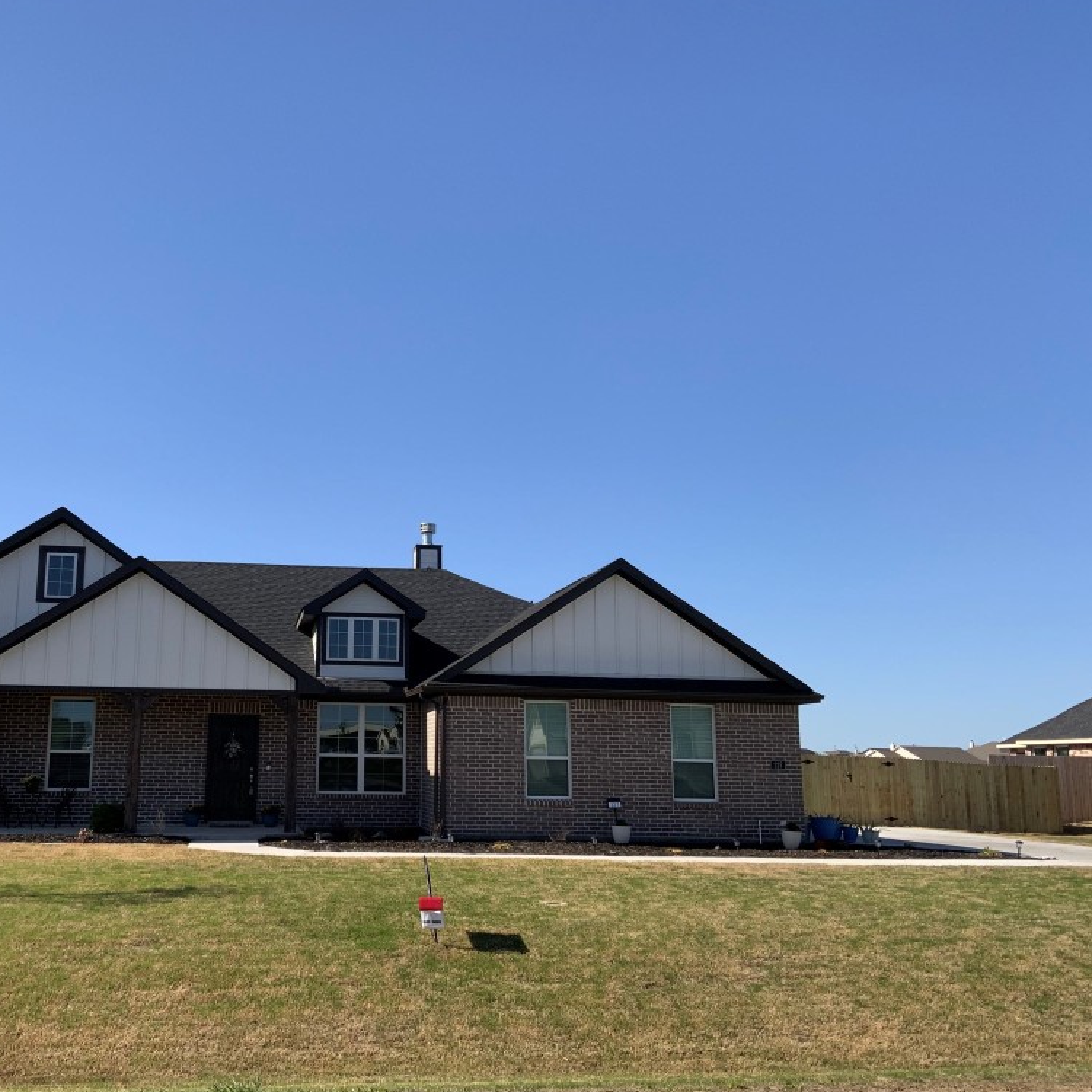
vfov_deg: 47.2
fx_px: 1249
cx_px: 379
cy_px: 547
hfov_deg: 46.6
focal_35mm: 35
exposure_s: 1/1848
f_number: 1.8
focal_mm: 3
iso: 16
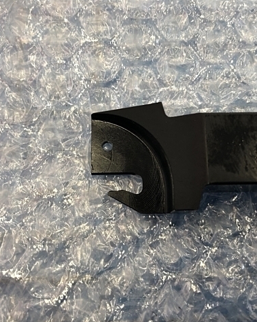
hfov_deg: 40.0
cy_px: 162
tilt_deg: -79.1
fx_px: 352
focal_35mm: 37
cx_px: 145
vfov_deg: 49.1
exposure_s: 1/30
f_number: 1.8
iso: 25
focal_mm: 3.99
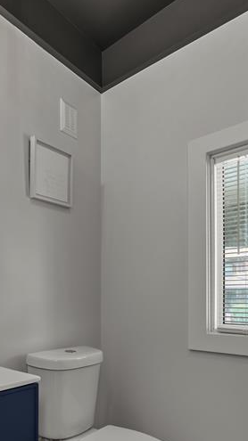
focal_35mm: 26
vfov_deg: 69.8
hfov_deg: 41.6
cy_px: 295
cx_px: 36
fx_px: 304
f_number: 8
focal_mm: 16
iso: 400
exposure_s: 1/4
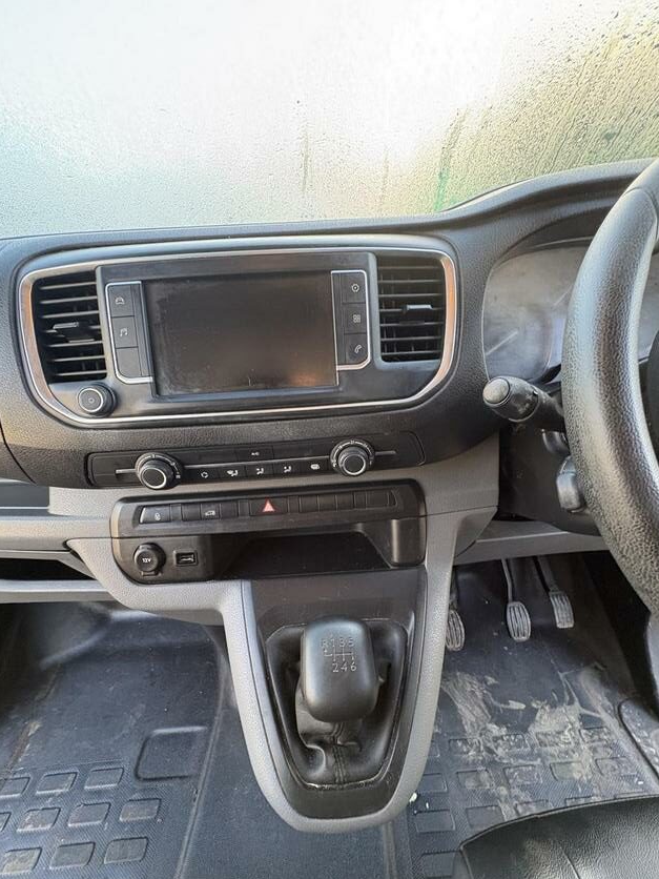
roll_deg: -2.1
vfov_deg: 98.1
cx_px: 332
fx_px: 381
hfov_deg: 81.7
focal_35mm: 15
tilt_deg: -30.6
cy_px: 453
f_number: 2.2
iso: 400
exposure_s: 1/60
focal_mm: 2.22
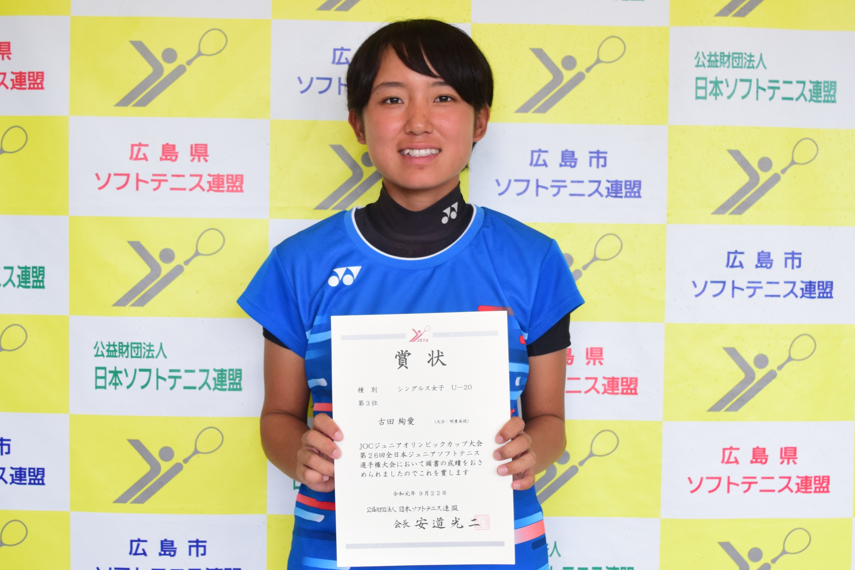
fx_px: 819
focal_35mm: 34
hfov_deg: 55.1
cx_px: 428
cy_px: 285
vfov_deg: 38.4
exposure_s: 1/200
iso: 640
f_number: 3.8
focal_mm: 23
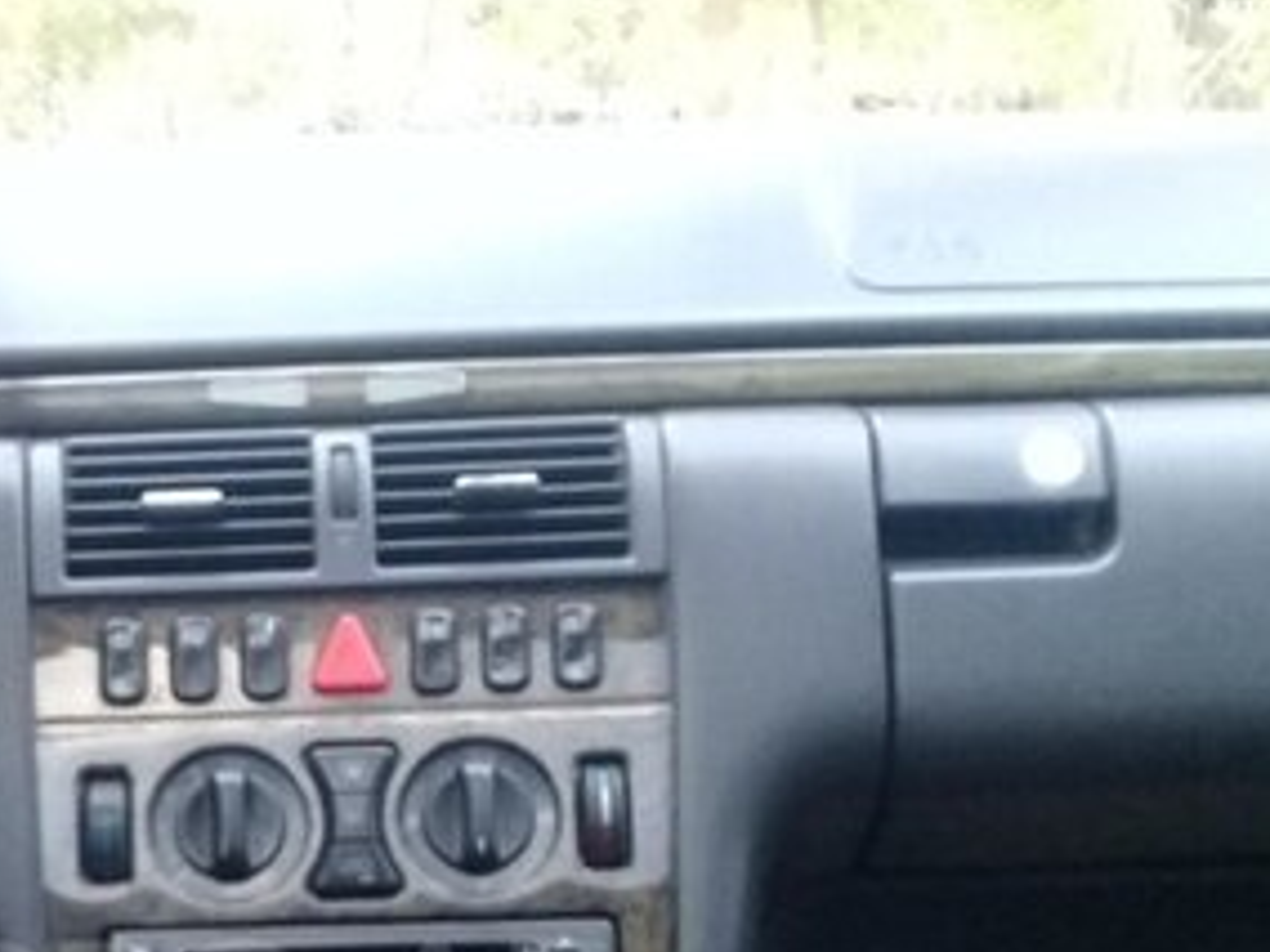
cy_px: 1008
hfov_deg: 26.2
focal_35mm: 72
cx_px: 152
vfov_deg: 19.7
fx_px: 2642
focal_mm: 3.3
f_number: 2.2
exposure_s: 1/20
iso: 200
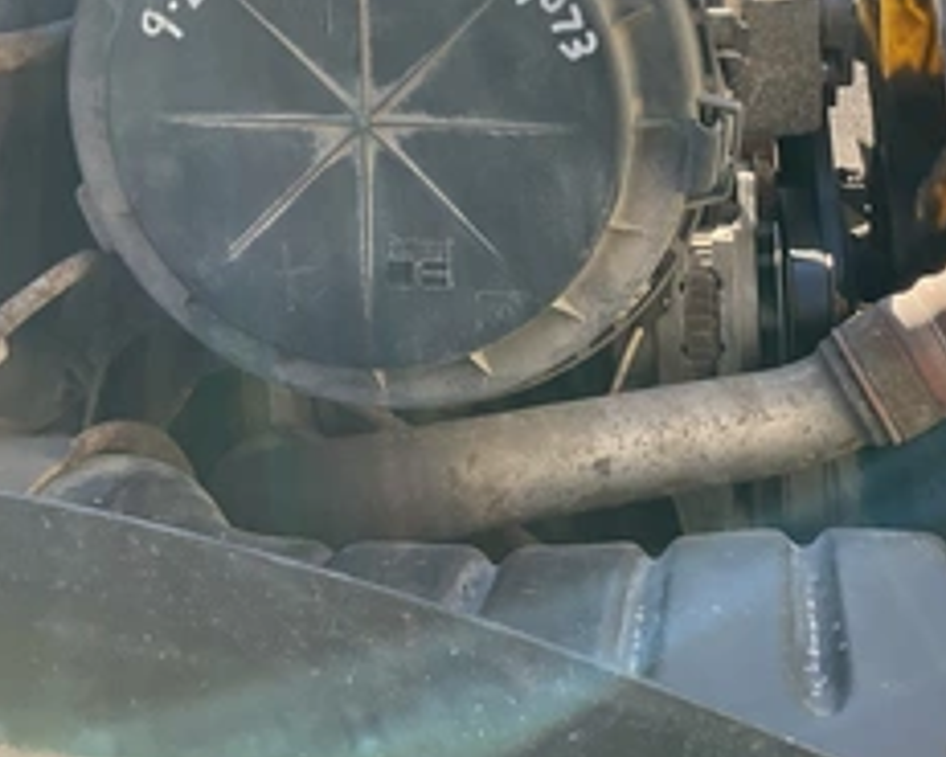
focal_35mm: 49
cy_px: 180
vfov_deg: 30.3
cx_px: 635
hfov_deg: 37.6
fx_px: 1372
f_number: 1.8
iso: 25
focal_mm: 3
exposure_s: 1/409
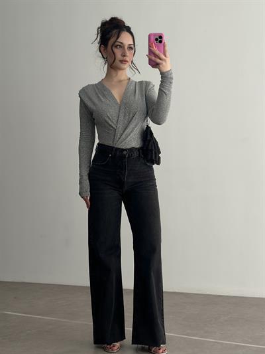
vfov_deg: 39.6
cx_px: 132
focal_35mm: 48
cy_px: 177
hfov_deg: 30.3
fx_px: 490
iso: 80
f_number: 1.78
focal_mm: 6.86
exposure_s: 1/927
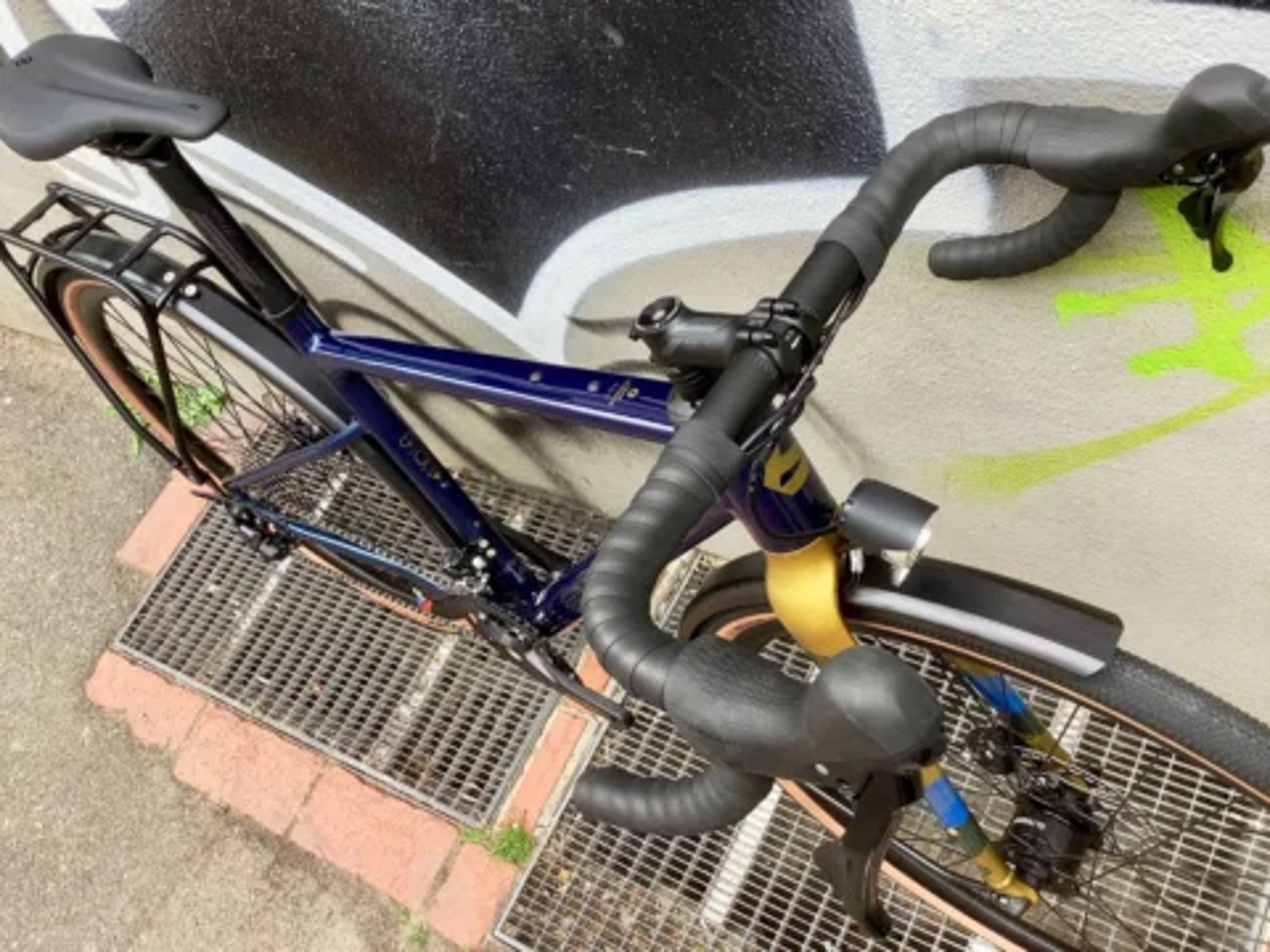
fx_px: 1137
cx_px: 635
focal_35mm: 31
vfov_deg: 45.4
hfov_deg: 58.4
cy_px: 476
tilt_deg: -53.6
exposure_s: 1/120
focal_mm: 3.3
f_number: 2.4
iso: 50
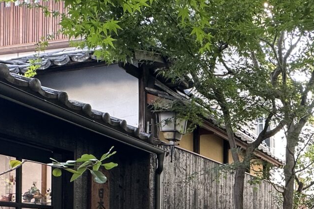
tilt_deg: +0.5
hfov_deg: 39.9
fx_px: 384
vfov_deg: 28.0
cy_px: 227
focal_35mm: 44
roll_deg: -0.7
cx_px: 304
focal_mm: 2.22
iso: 64
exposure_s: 1/99
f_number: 2.2
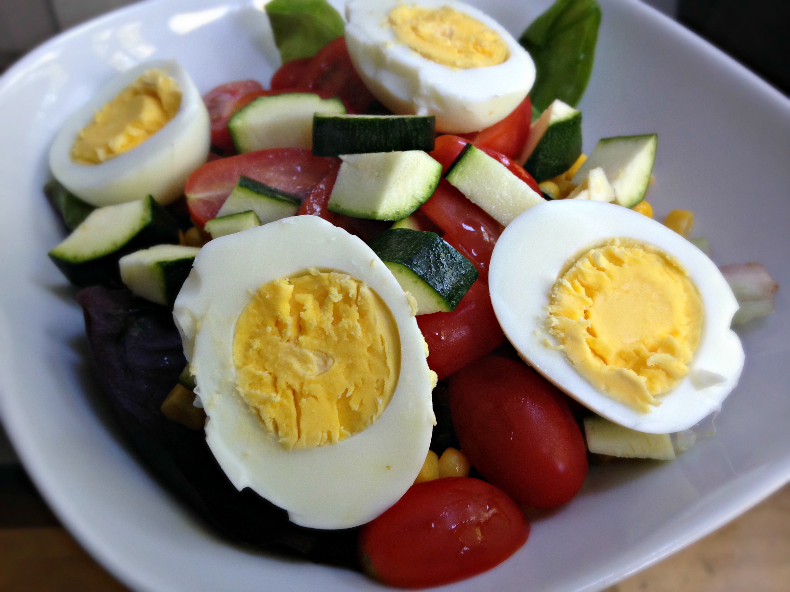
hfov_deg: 55.4
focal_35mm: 33
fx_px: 753
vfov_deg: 42.9
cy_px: 296
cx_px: 395
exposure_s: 1/20
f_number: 2.4
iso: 100
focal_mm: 4.12
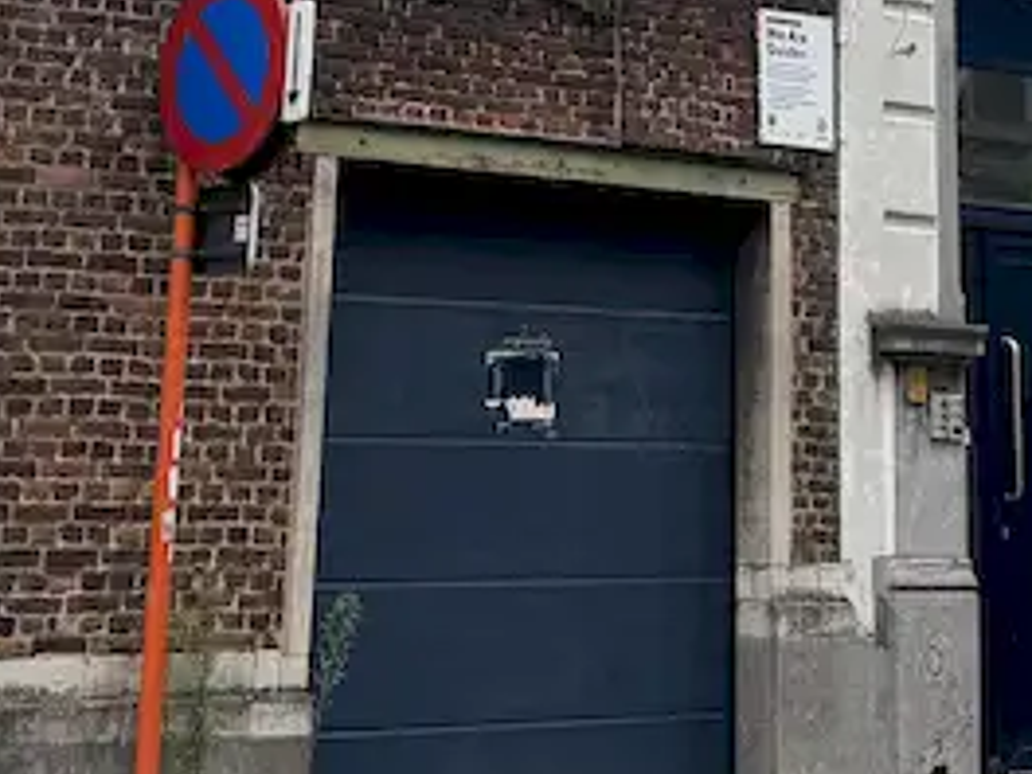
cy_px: -606
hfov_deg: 18.0
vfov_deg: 12.4
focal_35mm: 109
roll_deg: -1.5
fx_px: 3250
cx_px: 708
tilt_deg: +18.4
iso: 80
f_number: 1.78
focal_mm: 6.76
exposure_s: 1/3584
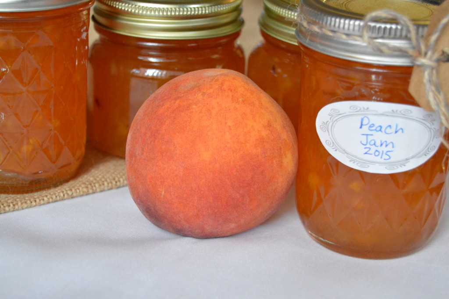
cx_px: 224
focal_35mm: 82
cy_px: 150
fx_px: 1028
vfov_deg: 16.5
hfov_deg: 24.6
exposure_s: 1/60
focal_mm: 55
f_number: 5.6
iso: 3200
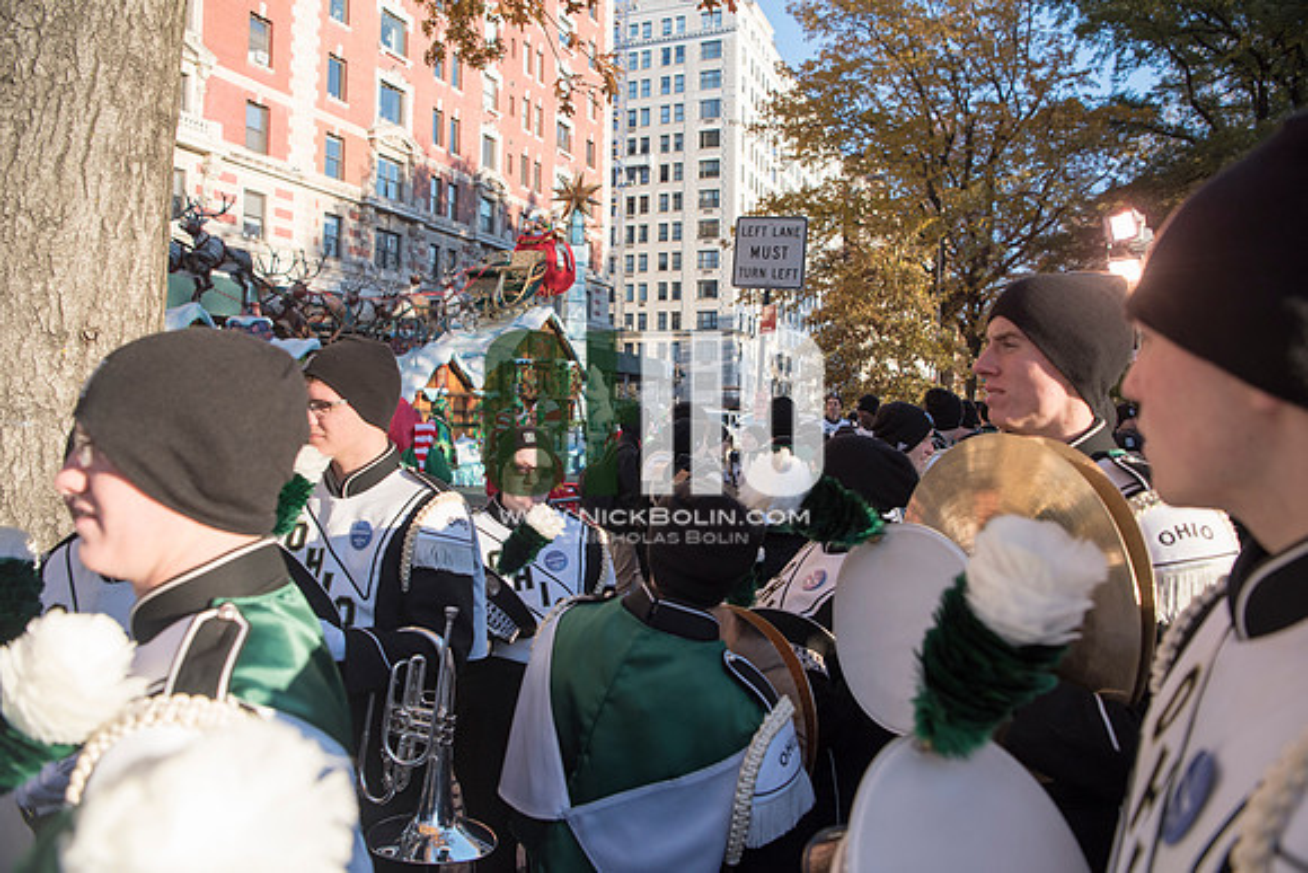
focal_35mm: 24
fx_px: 872
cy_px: 436
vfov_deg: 53.2
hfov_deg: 73.7
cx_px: 654
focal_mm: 24
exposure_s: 1/1250
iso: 400
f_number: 4
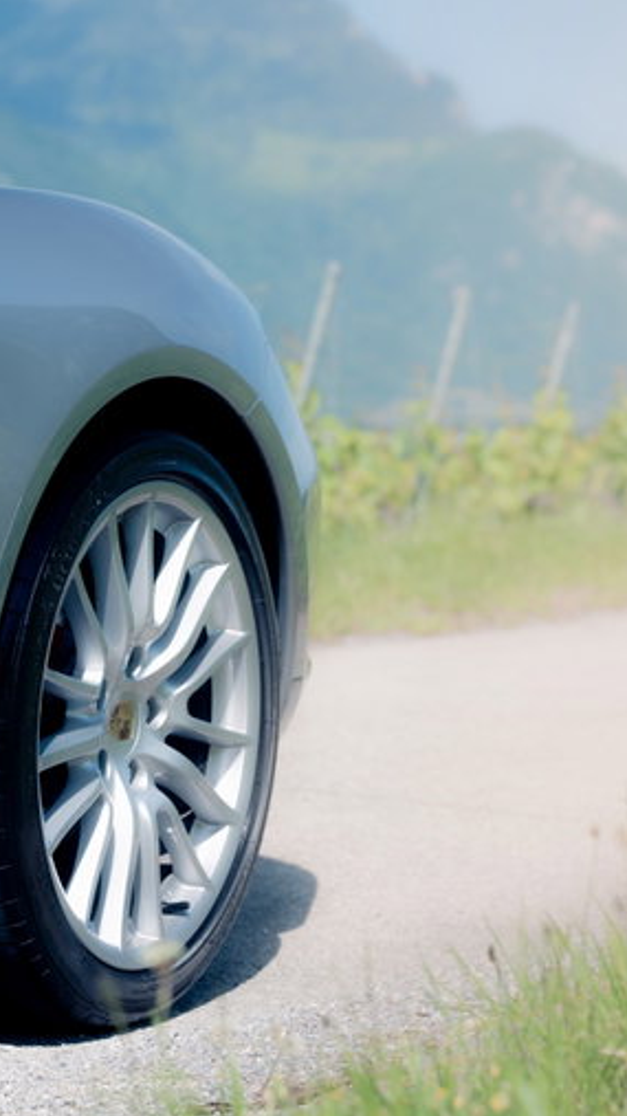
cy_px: 559
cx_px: 141
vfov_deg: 19.3
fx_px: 3282
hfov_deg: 10.9
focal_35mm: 111
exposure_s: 1/250
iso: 100
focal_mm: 70
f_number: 4.5
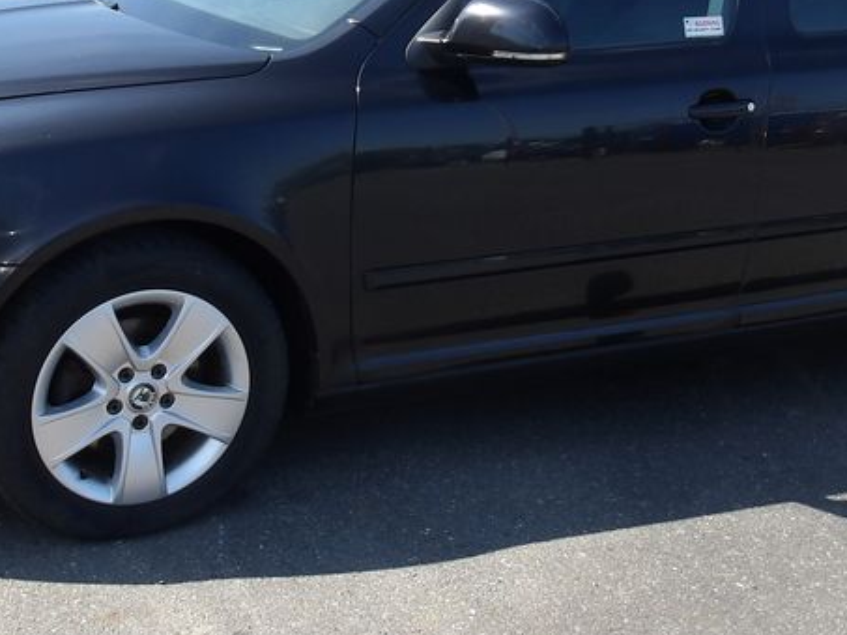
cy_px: 155
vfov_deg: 23.8
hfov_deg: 31.7
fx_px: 1493
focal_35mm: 61
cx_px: 409
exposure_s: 1/577
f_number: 3
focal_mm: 4.9
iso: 100
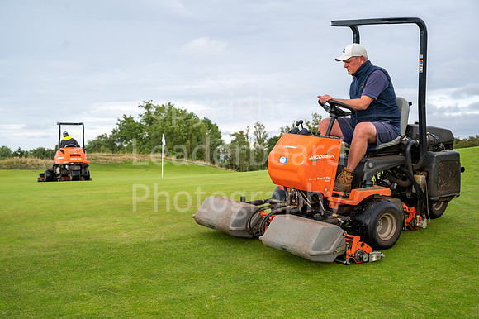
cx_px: 240
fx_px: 678
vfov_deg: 26.5
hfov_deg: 38.9
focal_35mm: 51
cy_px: 160
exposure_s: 1/200
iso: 100
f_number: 4.5
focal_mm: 51
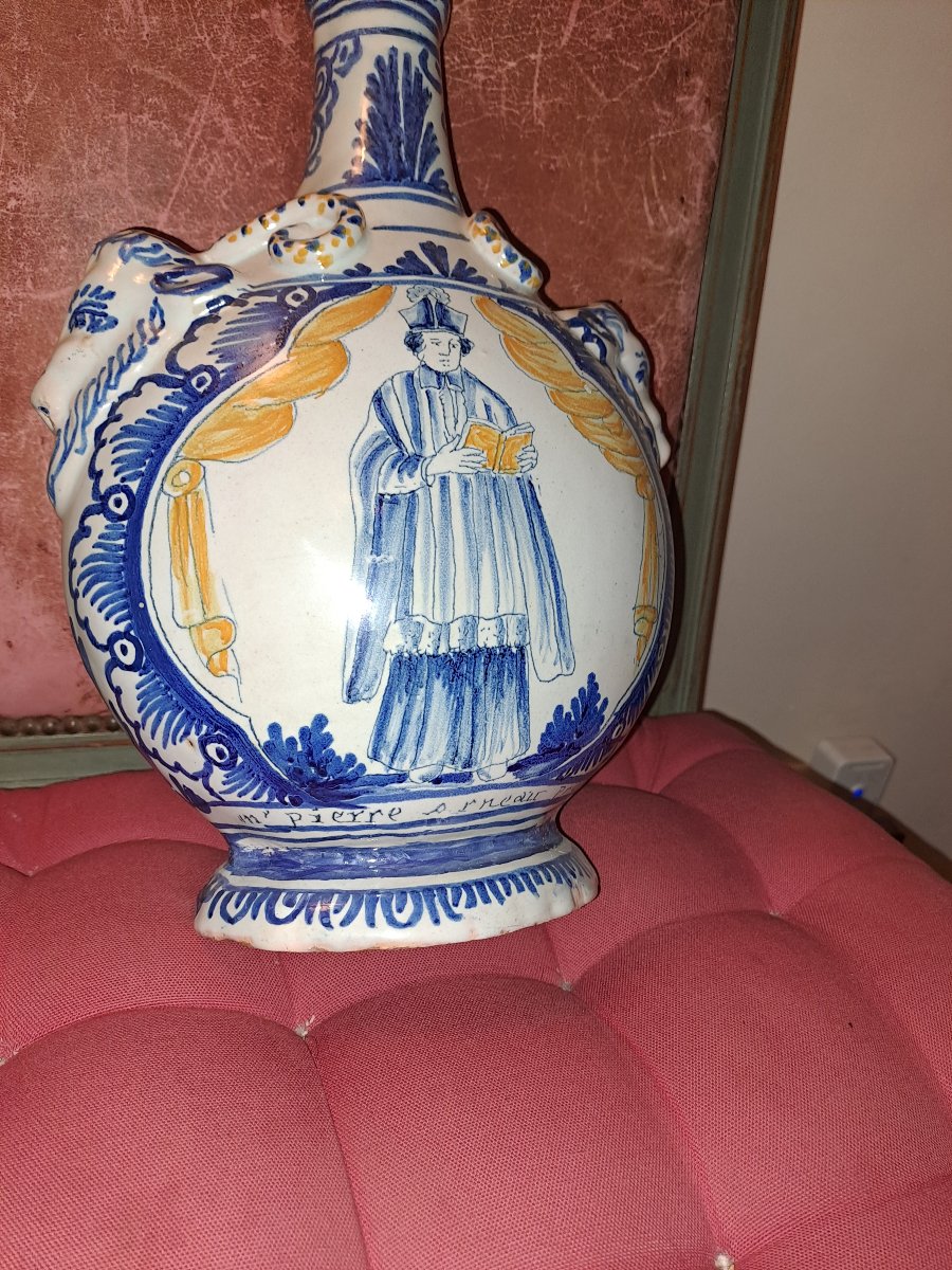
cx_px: 476
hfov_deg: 54.9
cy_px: 635
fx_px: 917
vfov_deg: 69.4
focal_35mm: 25
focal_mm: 4.65
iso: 160
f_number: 1.8
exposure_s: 1/50
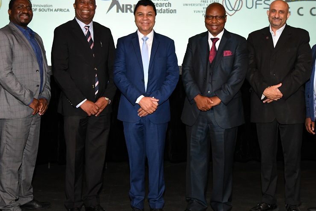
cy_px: 65
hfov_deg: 32.9
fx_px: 535
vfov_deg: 22.1
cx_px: 170
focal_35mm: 61
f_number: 5.6
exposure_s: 1/80
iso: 1600
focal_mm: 30
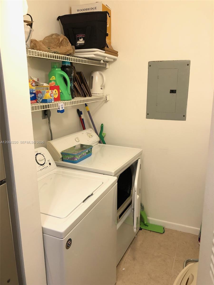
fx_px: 231
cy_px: 142
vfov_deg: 63.4
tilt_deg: -14.6
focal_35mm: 28
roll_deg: +0.5
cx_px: 107
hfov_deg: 49.7
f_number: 1.8
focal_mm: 4
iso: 64
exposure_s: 1/15
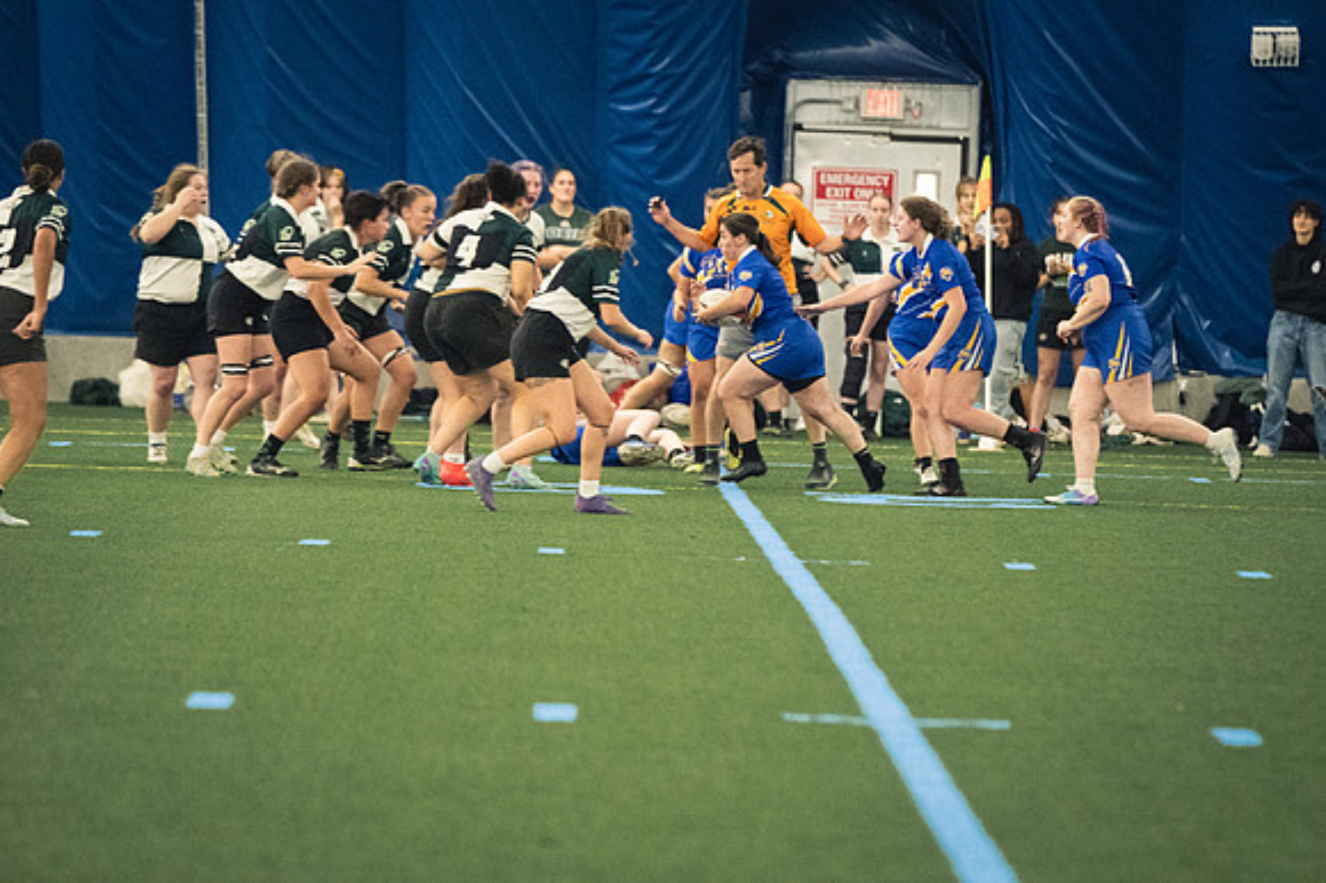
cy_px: 442
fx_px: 10197
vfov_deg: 5.0
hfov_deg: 7.4
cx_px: 663
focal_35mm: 277
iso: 11400
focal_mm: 185
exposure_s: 1/500
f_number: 2.8
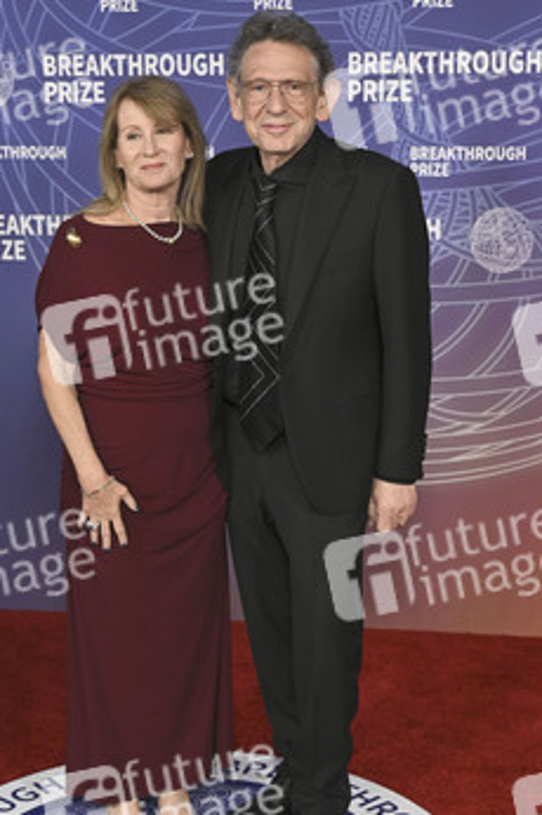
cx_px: 231
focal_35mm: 59
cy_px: 448
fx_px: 1335
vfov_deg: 33.9
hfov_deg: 22.9
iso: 2000
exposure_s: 1/320
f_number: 4
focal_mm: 51
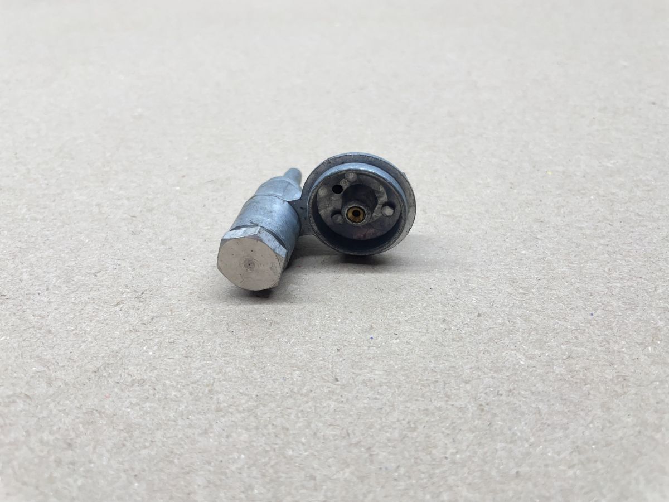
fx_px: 502
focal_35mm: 26
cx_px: 334
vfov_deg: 53.1
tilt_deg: -39.4
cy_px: 251
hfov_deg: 67.3
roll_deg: +2.3
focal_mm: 4.2
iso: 64
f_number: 1.6
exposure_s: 1/100
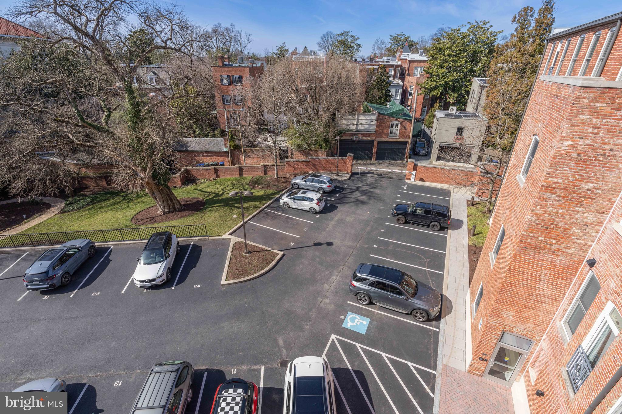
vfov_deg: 70.4
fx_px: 294
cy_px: 207
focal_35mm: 17
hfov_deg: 93.3
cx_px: 311
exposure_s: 1/320
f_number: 8
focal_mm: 17
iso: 200
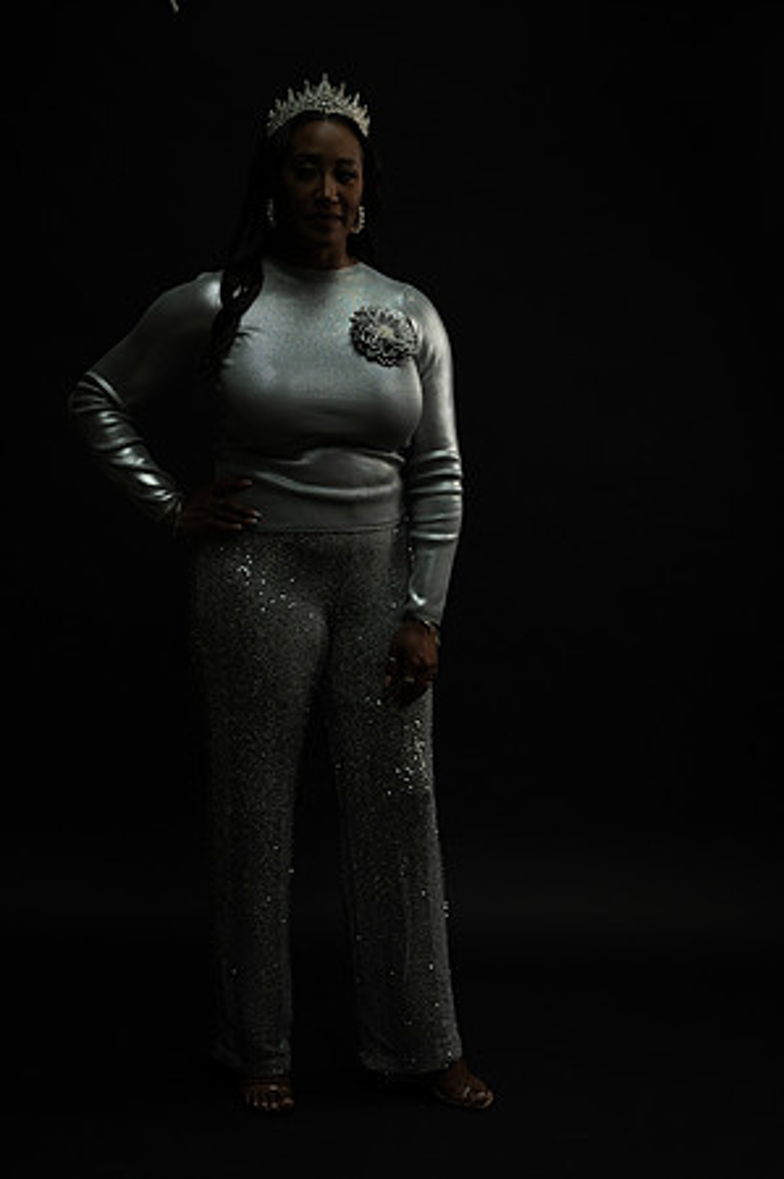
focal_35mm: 50
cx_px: 392
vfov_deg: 39.6
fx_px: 1637
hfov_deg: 26.9
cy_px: 590
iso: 640
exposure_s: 1/1250
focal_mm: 50
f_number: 3.2
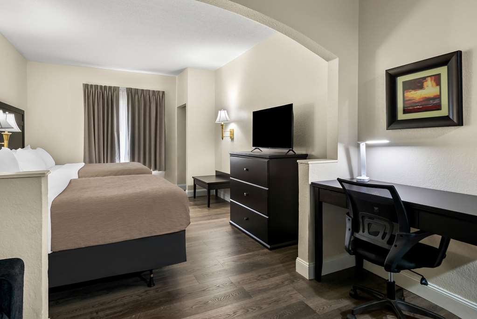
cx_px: 238
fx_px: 252
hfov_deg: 86.9
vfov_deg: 64.6
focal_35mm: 19
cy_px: 160
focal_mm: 19
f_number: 11
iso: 400
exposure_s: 1/2
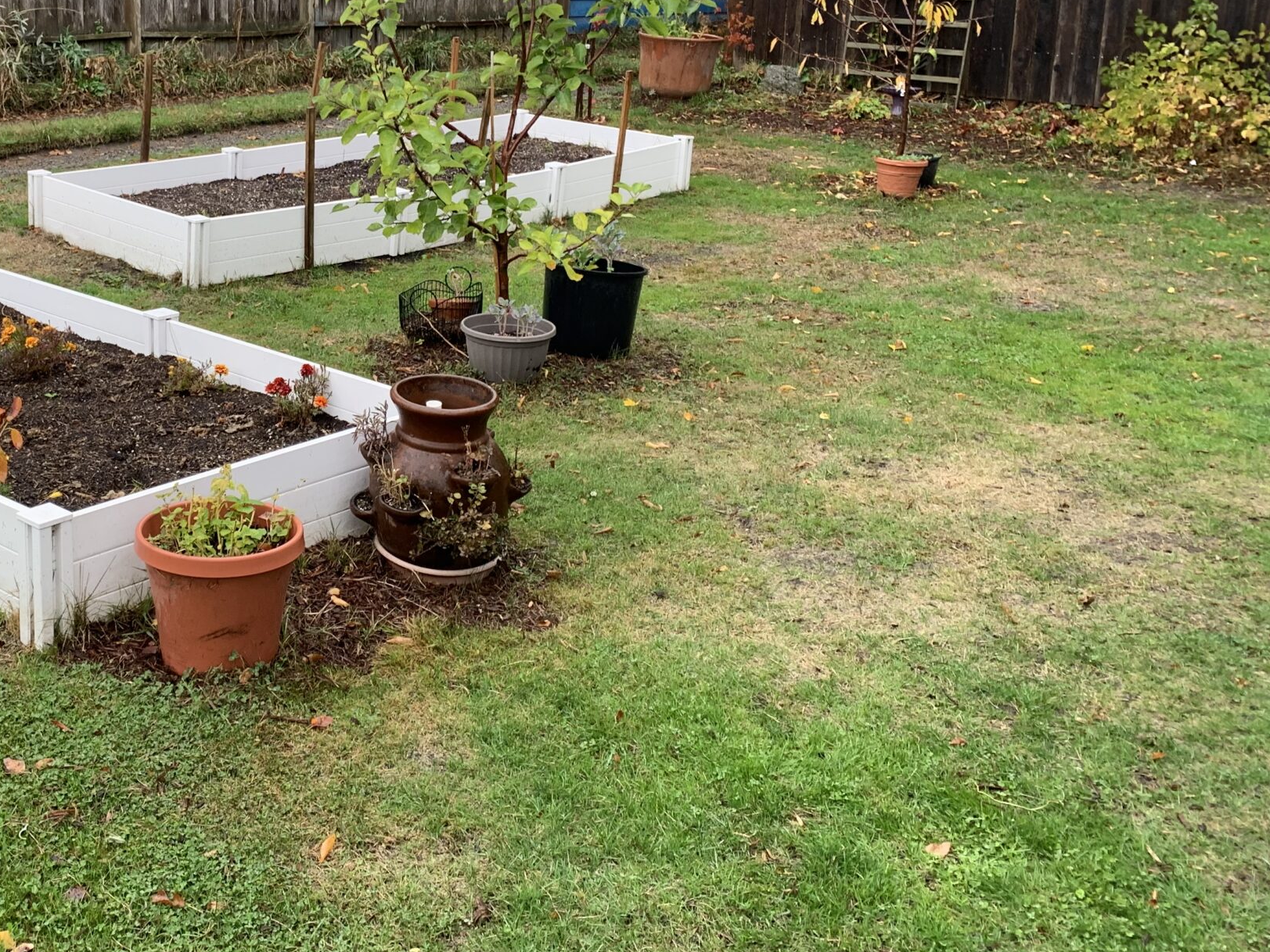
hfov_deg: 44.0
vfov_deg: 34.8
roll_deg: -0.4
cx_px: 295
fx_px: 1505
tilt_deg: -9.7
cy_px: 309
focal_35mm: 41
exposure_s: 1/121
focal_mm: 4.25
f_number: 1.8
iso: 50
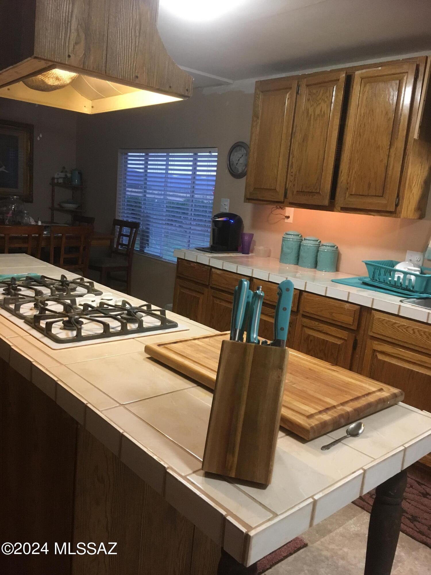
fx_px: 481
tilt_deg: -11.0
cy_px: 288
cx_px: 216
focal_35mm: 29
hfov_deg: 48.2
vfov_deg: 61.7
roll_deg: -5.4
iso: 160
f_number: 2.2
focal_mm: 4.15
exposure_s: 1/30
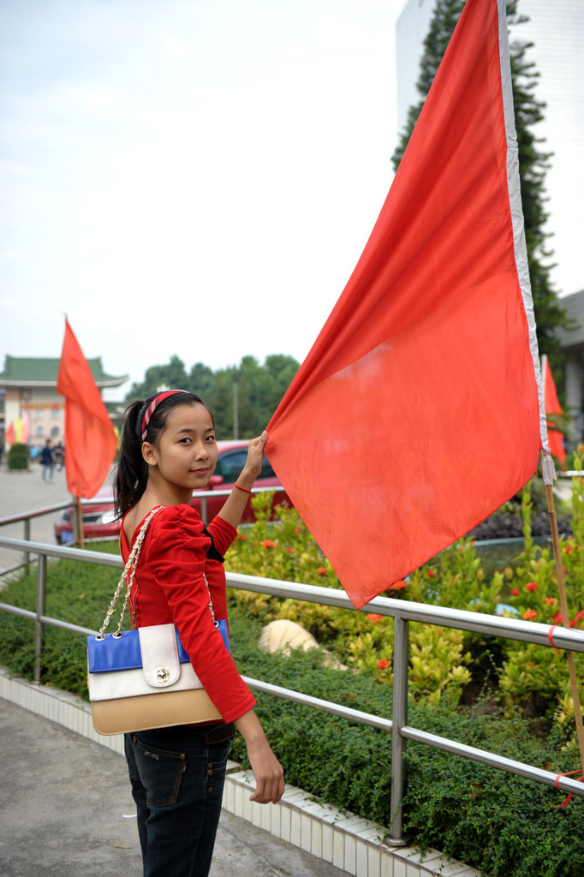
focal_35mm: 40
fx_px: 974
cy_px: 438
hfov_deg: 33.4
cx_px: 292
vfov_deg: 48.5
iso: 2000
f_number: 3.2
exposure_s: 1/8000
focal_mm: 40
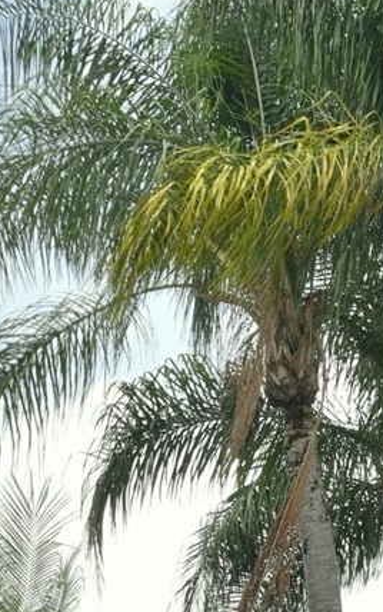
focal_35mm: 109
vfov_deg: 17.6
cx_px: 615
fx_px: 1818
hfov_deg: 11.4
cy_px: 854
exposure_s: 1/200
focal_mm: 18
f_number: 8
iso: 100
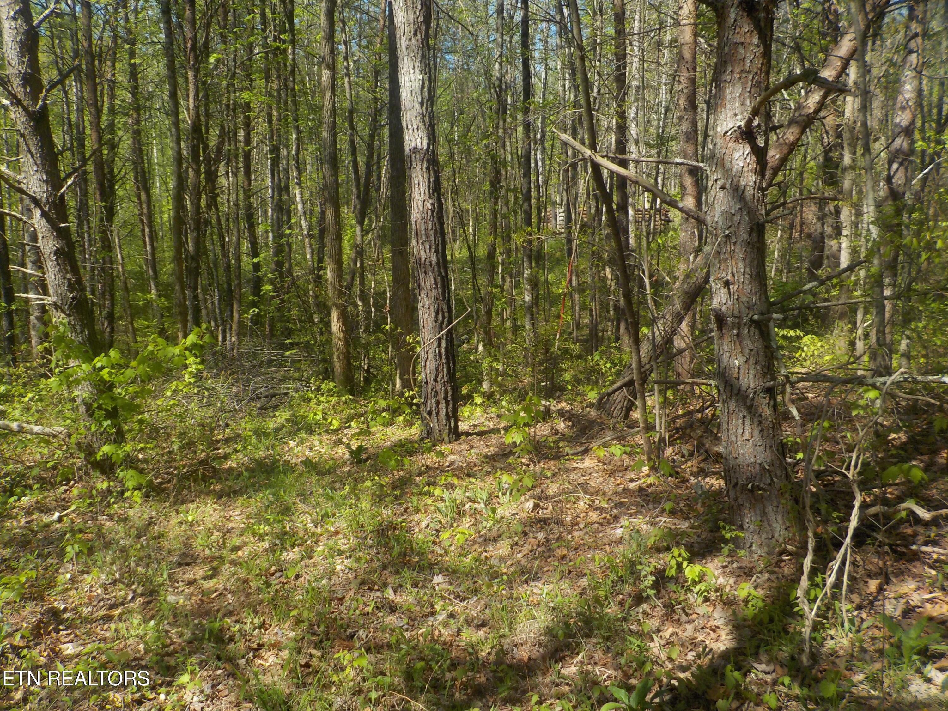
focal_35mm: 30
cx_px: 474
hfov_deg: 60.0
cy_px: 356
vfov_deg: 46.8
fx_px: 822
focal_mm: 4.1
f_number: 3.3
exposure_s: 1/640
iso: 125
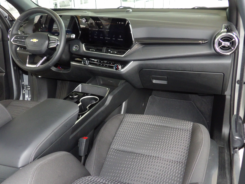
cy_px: 92
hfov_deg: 55.4
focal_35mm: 33
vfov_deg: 42.9
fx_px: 234
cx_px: 122
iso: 671
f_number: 3.6
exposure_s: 1/33
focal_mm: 5.9
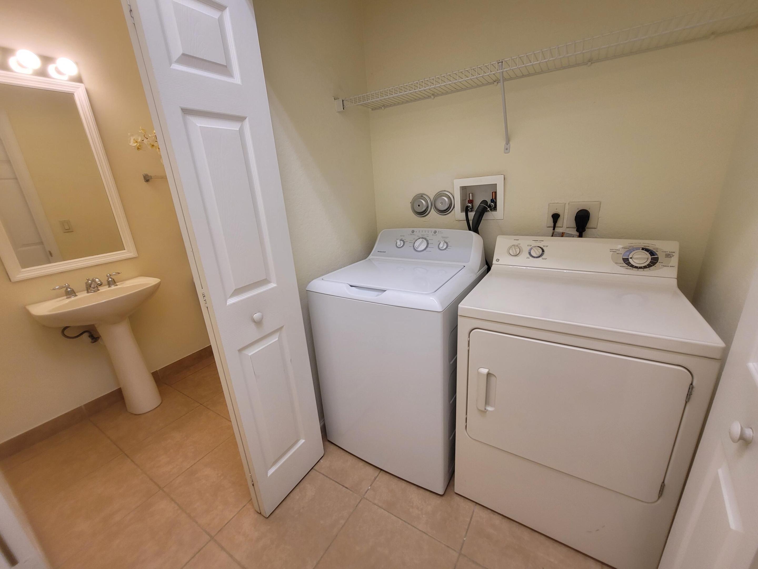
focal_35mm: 13
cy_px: 284
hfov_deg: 106.2
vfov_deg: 89.9
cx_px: 379
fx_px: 285
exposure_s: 1/60
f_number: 2.2
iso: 100
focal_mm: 2.2
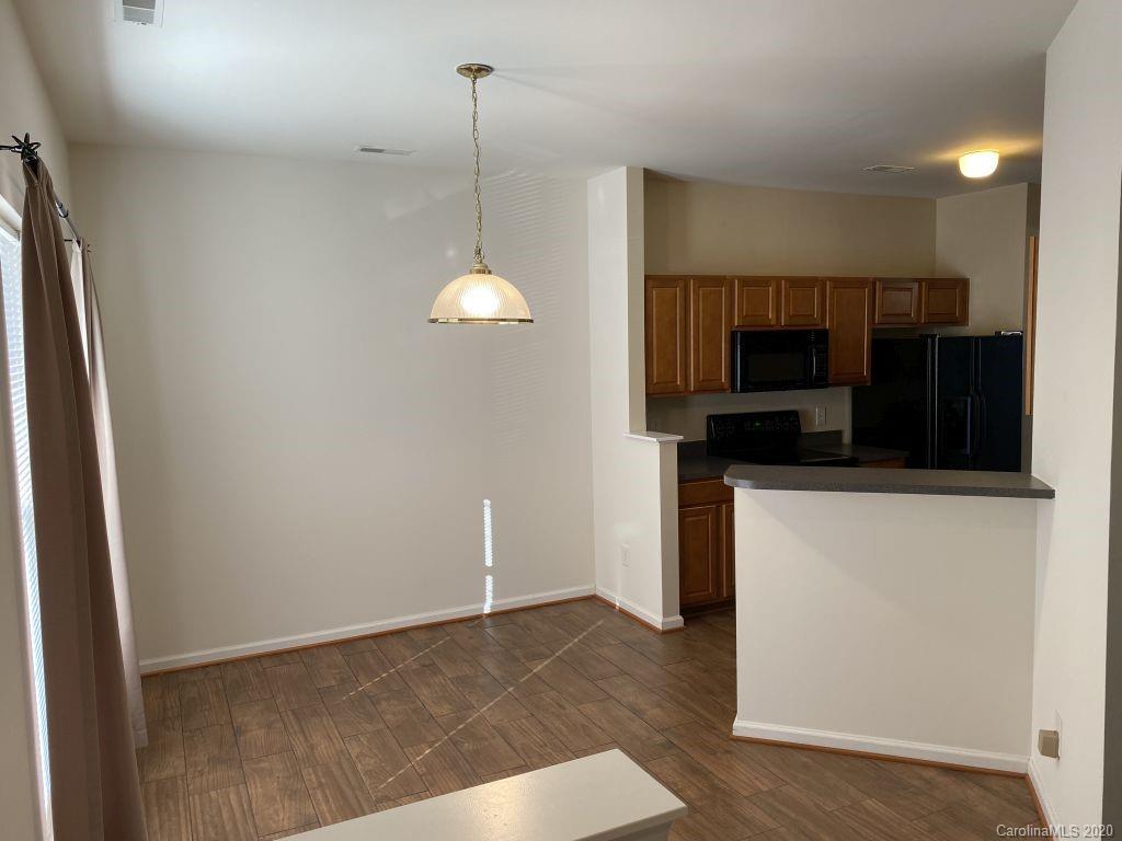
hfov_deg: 67.3
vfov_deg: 53.1
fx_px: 843
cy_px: 420
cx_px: 561
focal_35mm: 26
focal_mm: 4.25
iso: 80
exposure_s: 1/60
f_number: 1.8
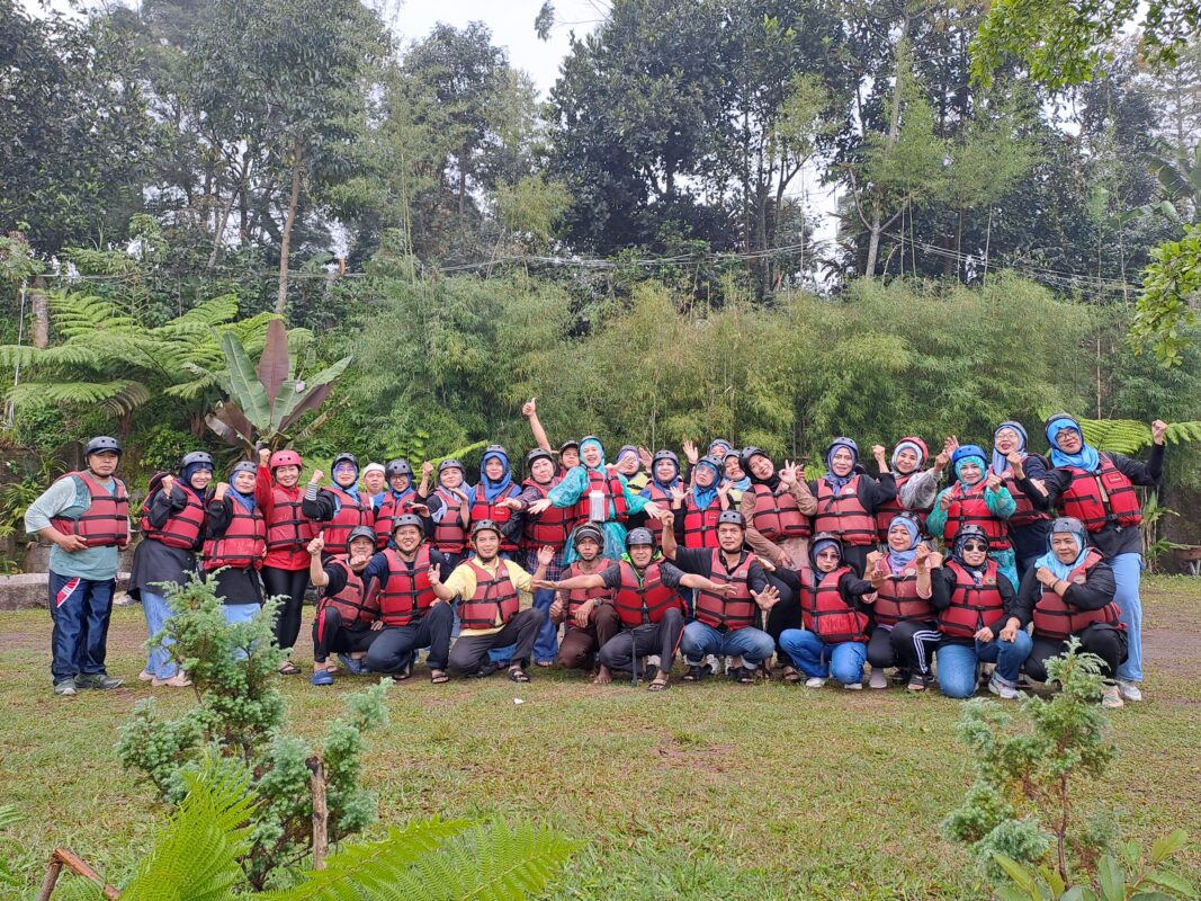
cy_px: 450
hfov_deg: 69.4
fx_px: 867
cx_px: 600
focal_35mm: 25
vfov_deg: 54.9
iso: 32
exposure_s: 1/195
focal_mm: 4.65
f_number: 1.8
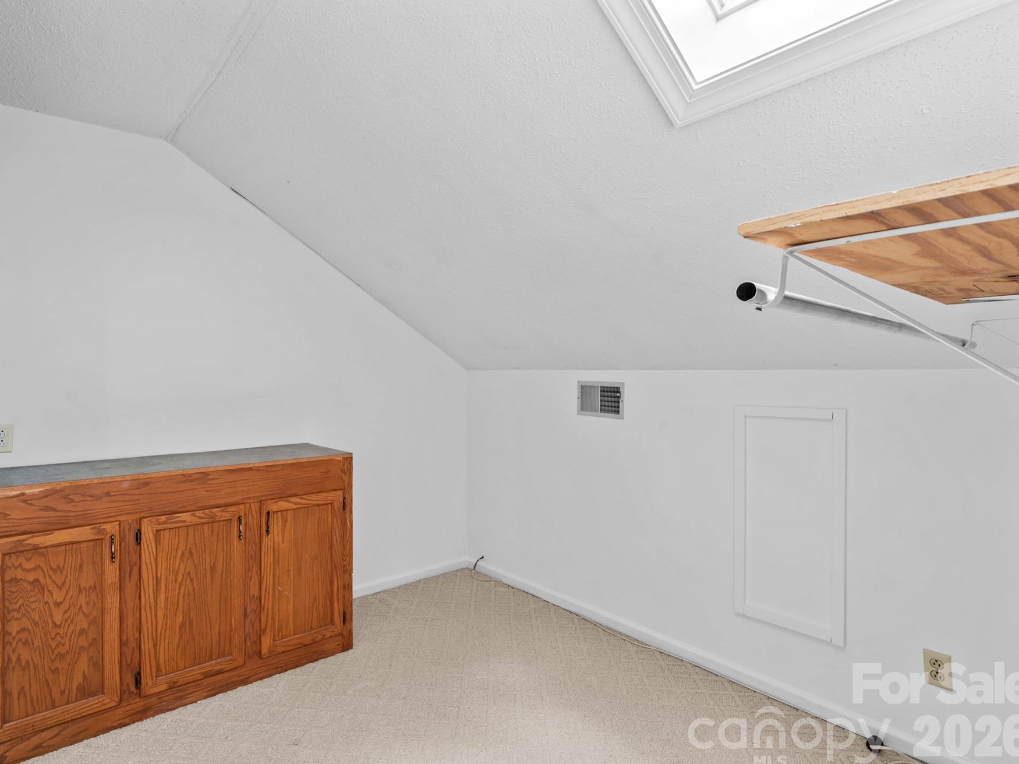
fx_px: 530
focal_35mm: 18
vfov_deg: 71.6
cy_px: 380
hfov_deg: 87.3
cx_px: 442
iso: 100
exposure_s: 1
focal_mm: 16
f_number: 8
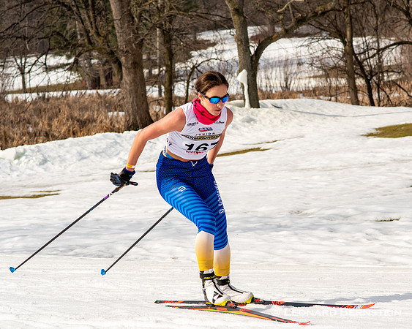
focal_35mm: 144
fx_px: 1750
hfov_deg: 13.4
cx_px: 247
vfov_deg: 10.7
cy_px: 164
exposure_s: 1/2000
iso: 400
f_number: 6.3
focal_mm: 85
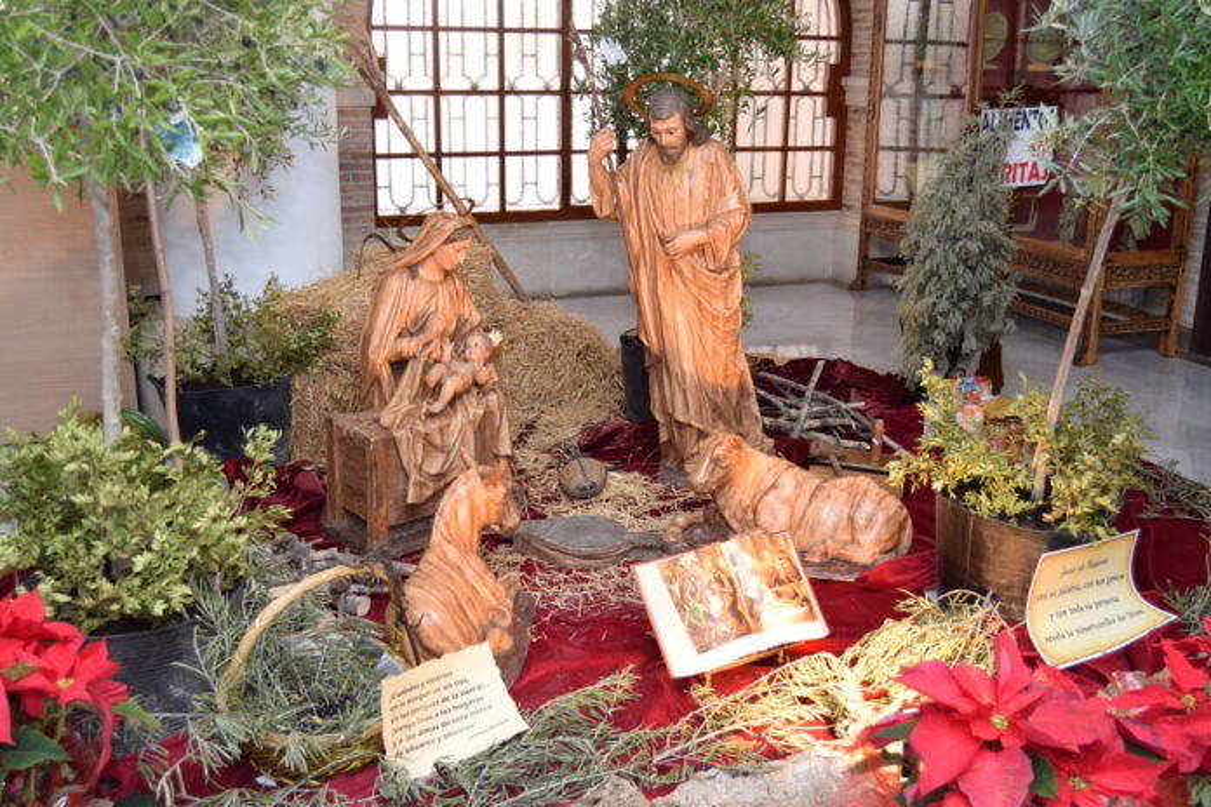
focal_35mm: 34
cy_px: 404
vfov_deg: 38.4
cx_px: 606
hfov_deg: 55.1
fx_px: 1160
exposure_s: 1/80
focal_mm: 23
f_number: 4.5
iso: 800
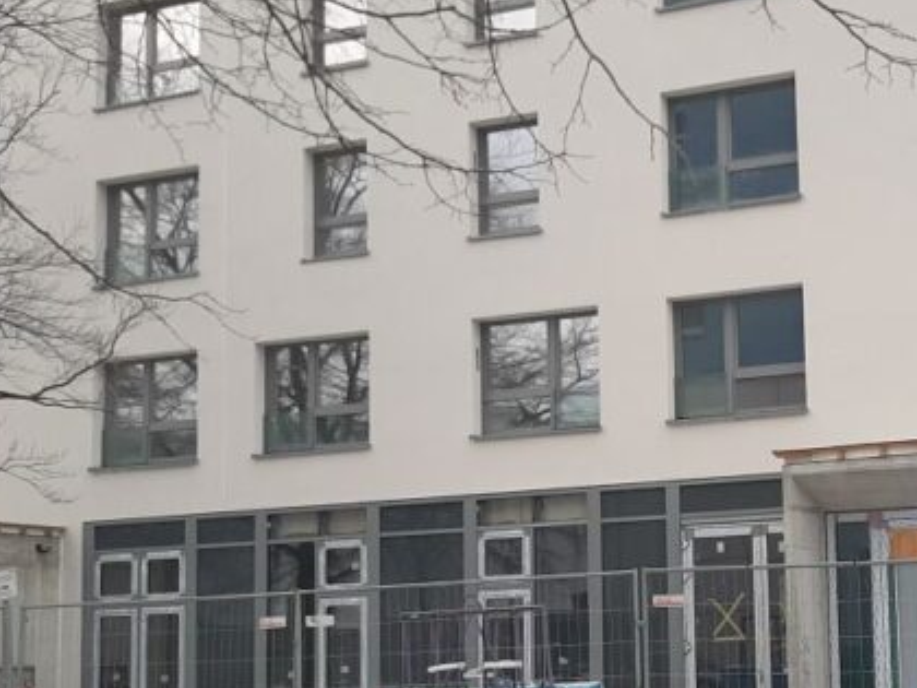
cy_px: 485
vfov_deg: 25.5
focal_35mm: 57
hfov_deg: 32.3
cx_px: 803
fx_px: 1510
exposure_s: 1/520
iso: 40
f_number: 1.7
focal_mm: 3.93
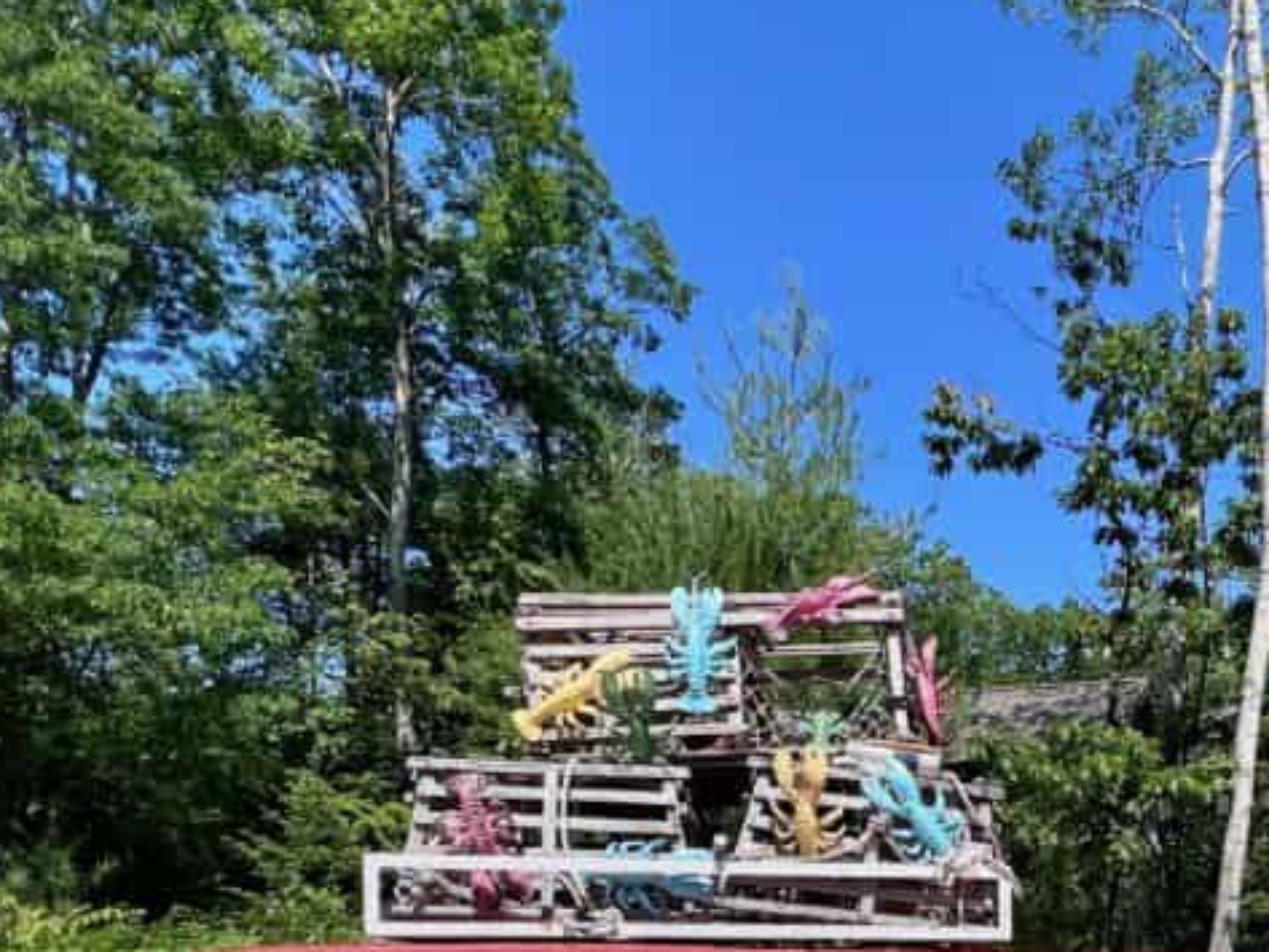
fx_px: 1210
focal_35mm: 33
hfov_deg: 49.8
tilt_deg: -1.7
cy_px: 1022
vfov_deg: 36.9
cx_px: 1121
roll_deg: -0.7
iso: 32
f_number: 1.8
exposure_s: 1/2481
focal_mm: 1.57
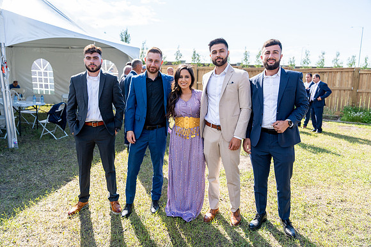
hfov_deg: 71.5
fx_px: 258
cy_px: 124
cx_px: 186
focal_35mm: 25
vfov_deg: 51.3
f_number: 2.8
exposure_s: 1/2000
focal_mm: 25
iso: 250
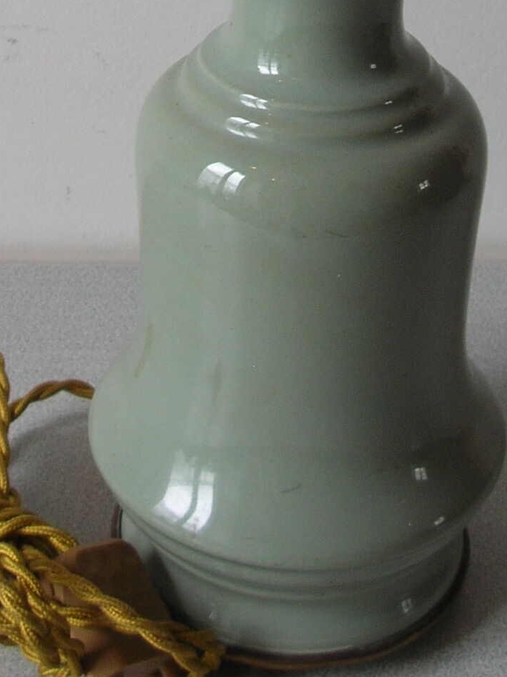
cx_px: 263
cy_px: -65
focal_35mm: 84
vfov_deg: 22.1
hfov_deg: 17.5
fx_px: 1643
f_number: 2.8
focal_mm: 5.8
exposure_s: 1/22.3
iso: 50
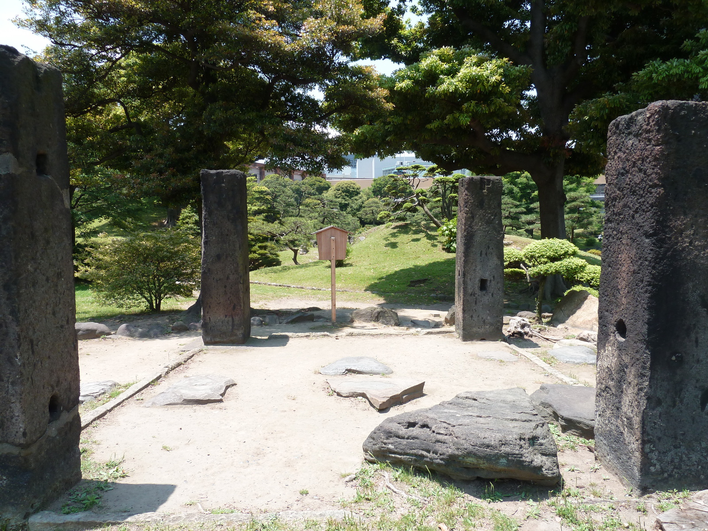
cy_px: 266
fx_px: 511
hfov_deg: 69.4
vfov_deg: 54.9
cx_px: 354
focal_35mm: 25
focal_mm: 4.1
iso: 80
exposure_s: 1/200
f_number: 4
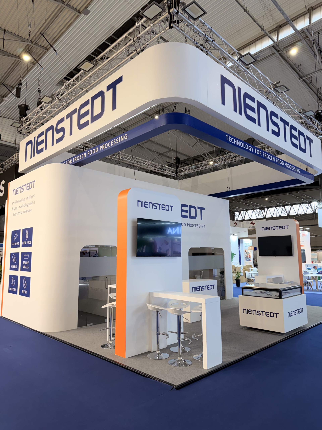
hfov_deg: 56.8
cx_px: 161
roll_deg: +0.3
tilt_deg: +7.3
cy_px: 215
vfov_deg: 71.6
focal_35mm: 24
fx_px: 298
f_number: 1.78
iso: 100
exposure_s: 1/100
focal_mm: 6.76
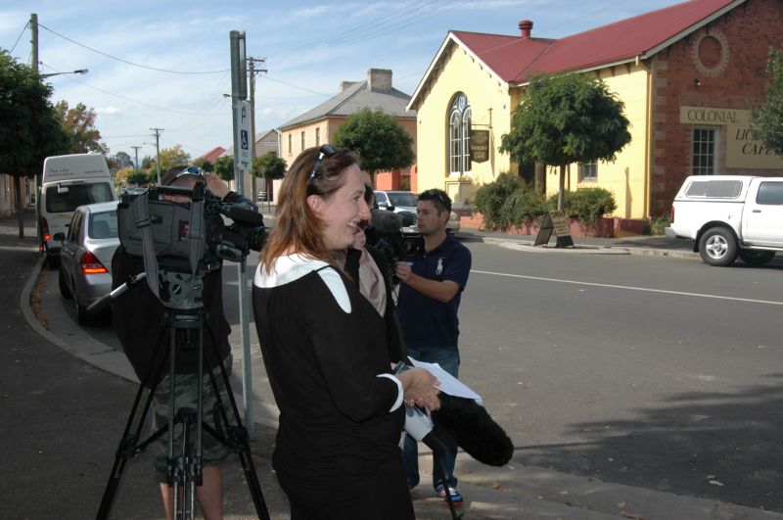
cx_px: 392
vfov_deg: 36.8
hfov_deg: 53.2
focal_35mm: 36
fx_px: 782
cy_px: 260
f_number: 6.3
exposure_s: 1/500
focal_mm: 24
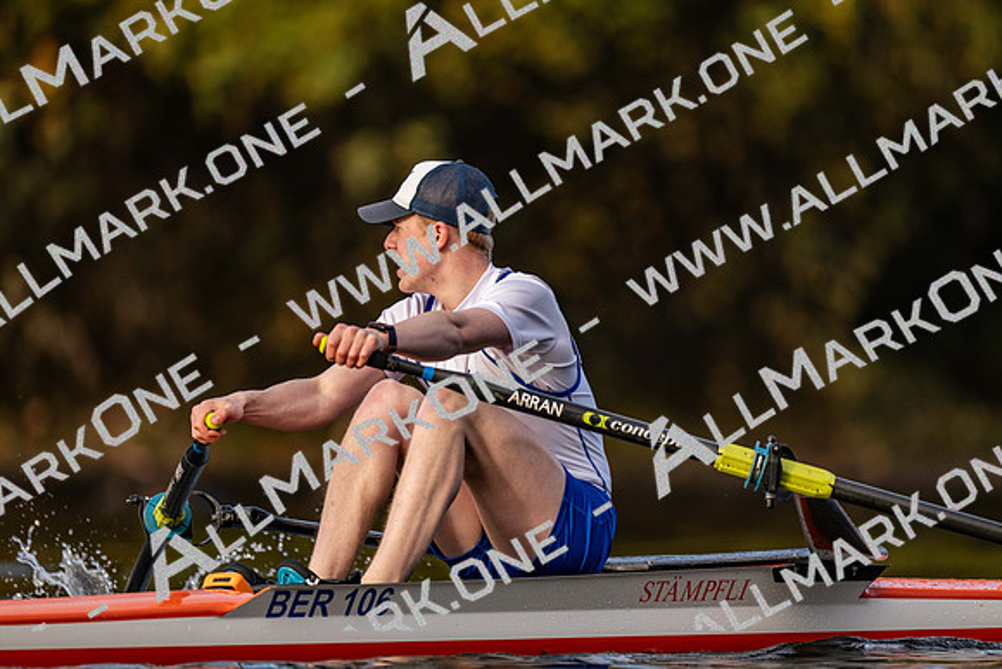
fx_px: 16703
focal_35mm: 600
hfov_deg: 3.4
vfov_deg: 2.3
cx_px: 501
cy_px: 334
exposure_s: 1/2500
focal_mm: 600
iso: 900
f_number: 4
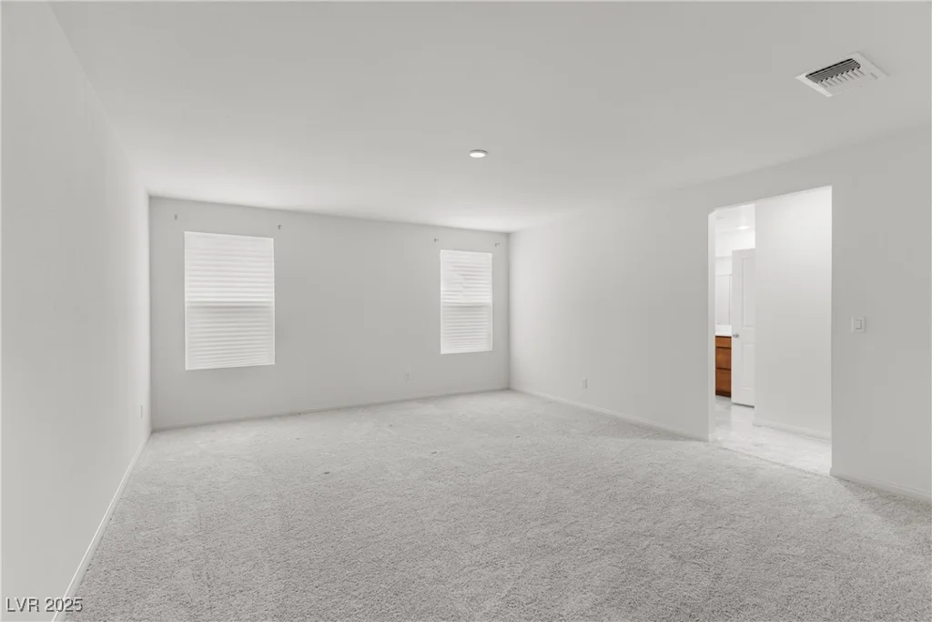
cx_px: 466
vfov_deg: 70.5
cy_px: 311
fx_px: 440
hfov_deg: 93.3
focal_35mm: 17
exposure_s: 1/10
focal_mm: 17
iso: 400
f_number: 8
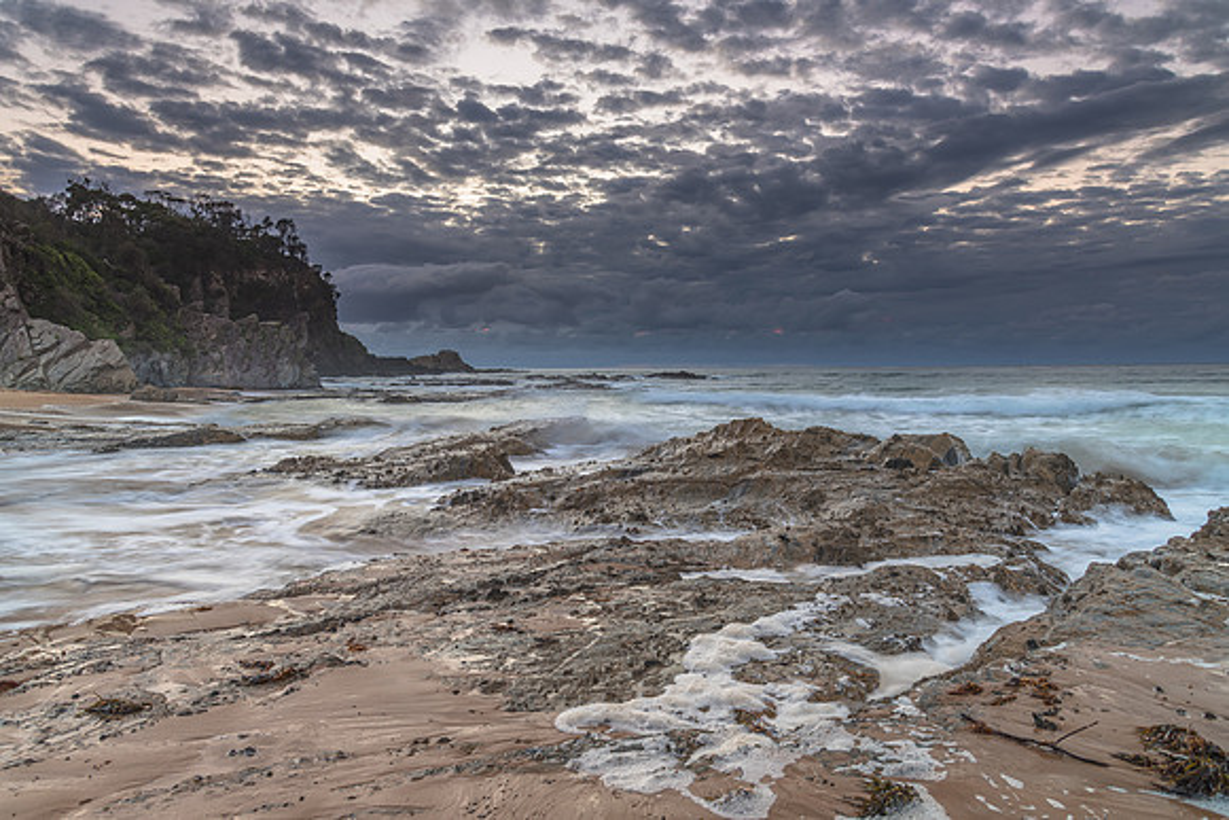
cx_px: 614
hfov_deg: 73.4
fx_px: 825
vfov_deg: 52.9
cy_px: 410
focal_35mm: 24
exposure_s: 1
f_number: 8
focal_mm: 24
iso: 80
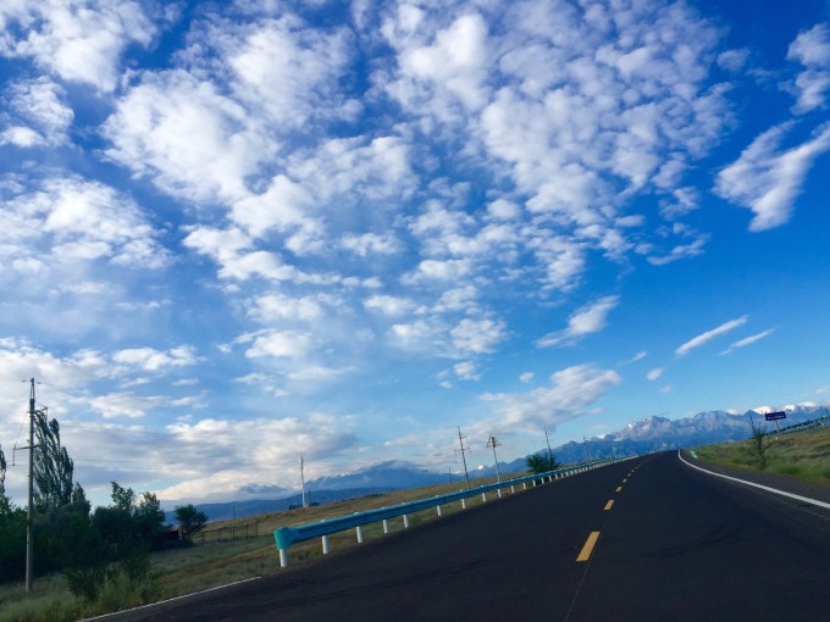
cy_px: 311
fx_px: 695
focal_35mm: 29
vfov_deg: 48.2
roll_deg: +7.2
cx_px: 415
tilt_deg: +14.8
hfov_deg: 61.7
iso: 32
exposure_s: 1/1364
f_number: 2.2
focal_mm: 4.15
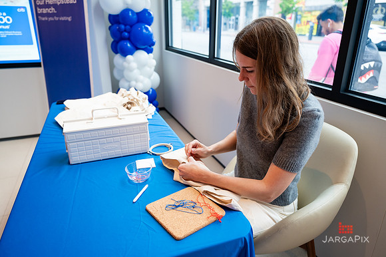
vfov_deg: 48.7
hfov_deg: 68.5
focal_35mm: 26
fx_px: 284
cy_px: 128
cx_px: 193
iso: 800
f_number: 3.2
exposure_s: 1/250
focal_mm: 26
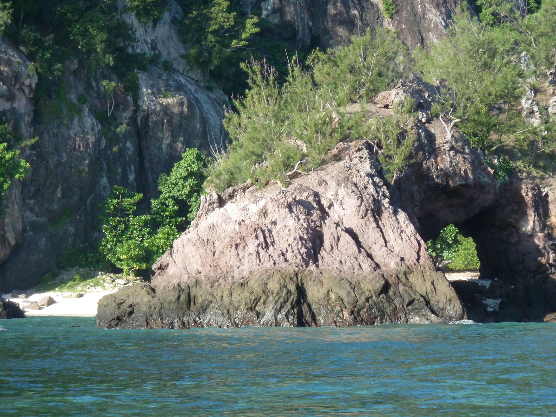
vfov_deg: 7.1
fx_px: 3373
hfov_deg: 9.4
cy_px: 208
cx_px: 278
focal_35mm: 210
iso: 320
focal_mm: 34.4
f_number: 4.6
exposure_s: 1/640
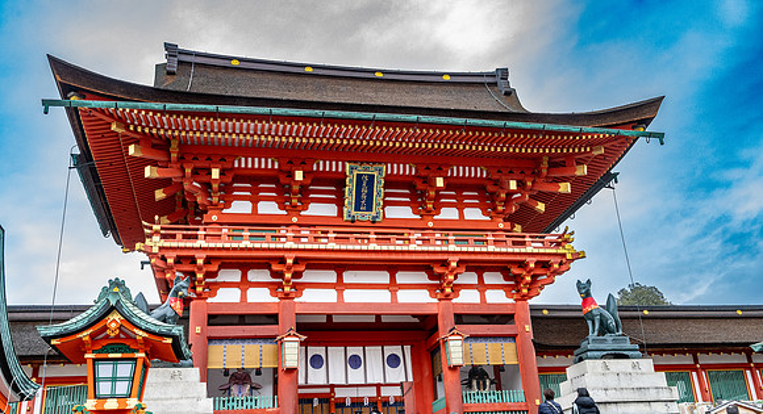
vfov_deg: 32.2
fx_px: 719
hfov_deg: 55.9
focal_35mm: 36
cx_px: 381
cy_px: 201
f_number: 8
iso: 1400
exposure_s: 1/500
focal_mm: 33.5
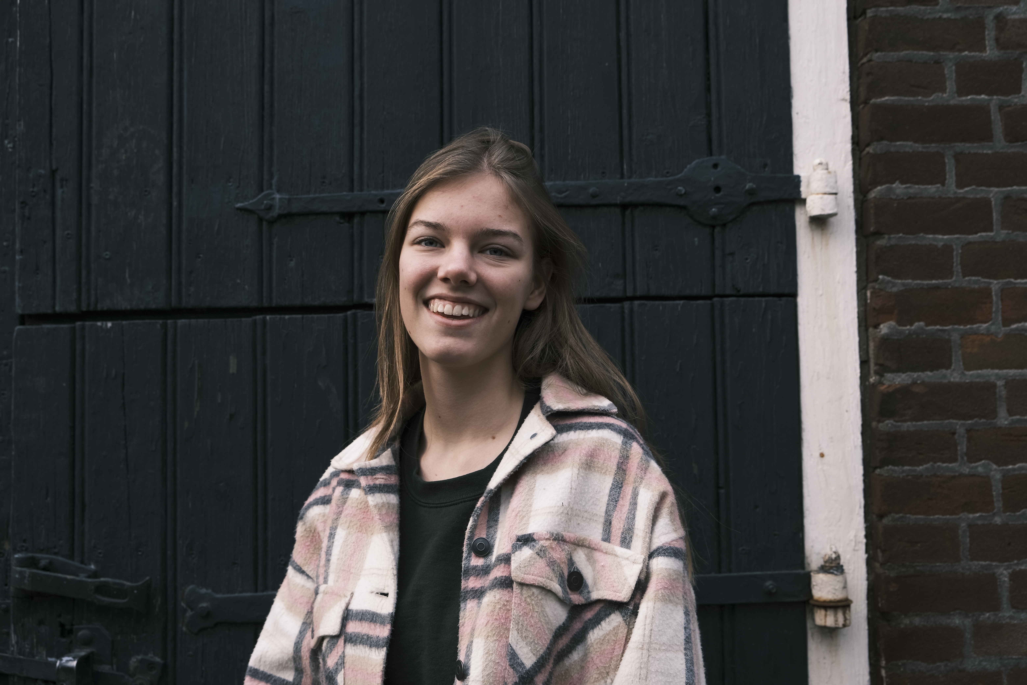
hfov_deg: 50.7
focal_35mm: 38
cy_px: 342
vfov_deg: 35.1
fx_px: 1084
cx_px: 514
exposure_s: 1/140
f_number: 4
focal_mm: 25.4
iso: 160
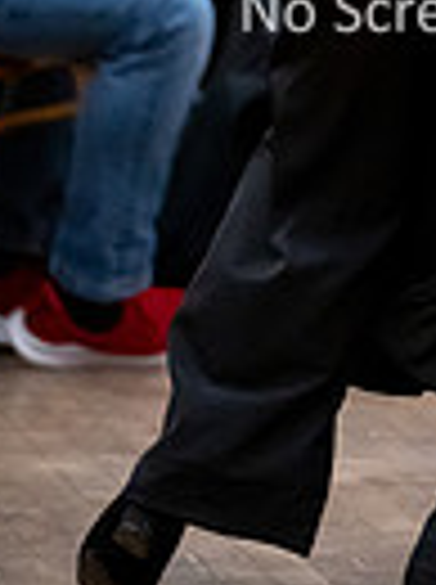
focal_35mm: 626
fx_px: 10548
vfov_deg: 3.2
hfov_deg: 2.4
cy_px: -194
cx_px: 535
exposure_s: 1/400
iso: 6400
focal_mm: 188
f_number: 2.8
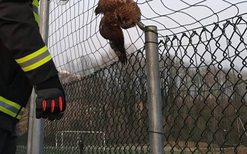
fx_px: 384
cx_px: 76
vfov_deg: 21.7
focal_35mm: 57
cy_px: -10
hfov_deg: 35.2
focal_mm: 3.99
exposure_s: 1/17
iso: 100
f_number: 1.8
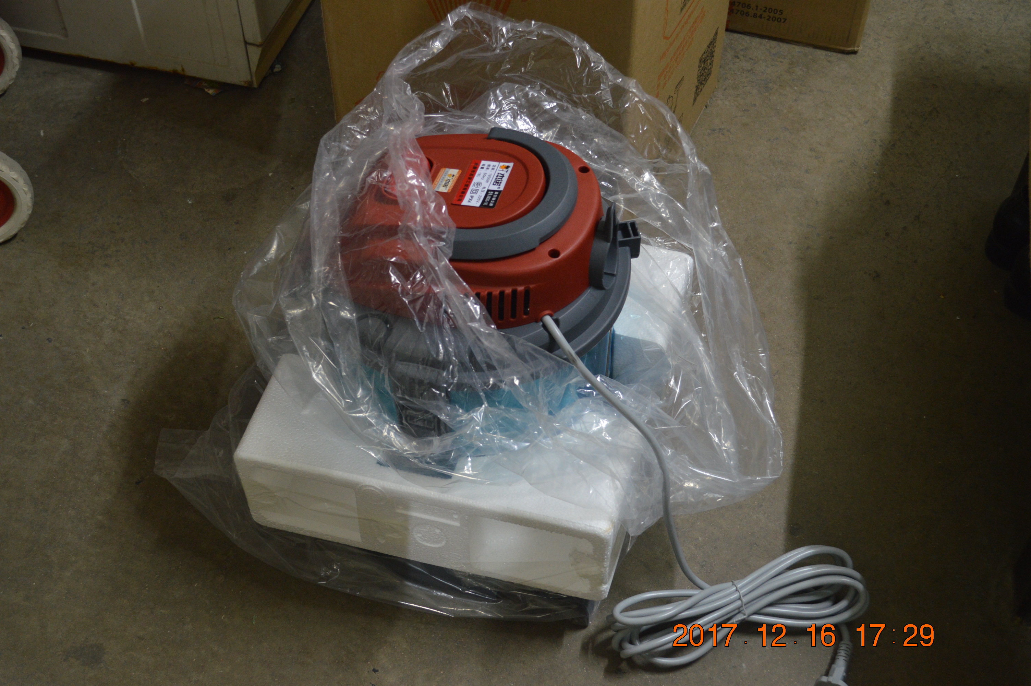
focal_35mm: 44
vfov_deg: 30.8
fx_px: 1245
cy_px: 343
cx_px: 516
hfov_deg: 45.0
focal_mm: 29
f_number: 4.5
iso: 800
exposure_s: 1/5
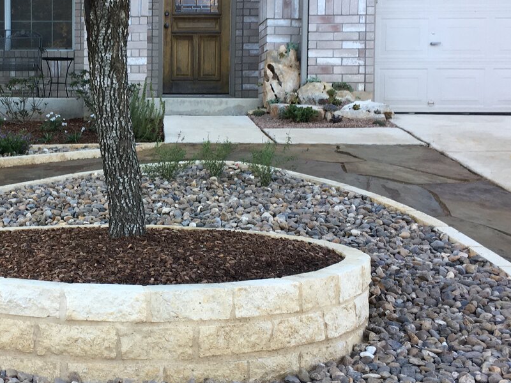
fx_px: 856
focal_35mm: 58
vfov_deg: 25.2
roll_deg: -1.3
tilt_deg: -0.8
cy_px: 158
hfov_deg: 32.3
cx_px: 101
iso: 40
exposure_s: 1/120
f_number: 2.2
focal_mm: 4.15
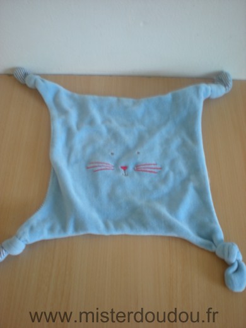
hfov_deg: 37.7
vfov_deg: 49.0
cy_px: 164
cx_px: 123
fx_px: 360
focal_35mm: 38
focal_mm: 6.3
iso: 64
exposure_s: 1/6.3
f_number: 3.1
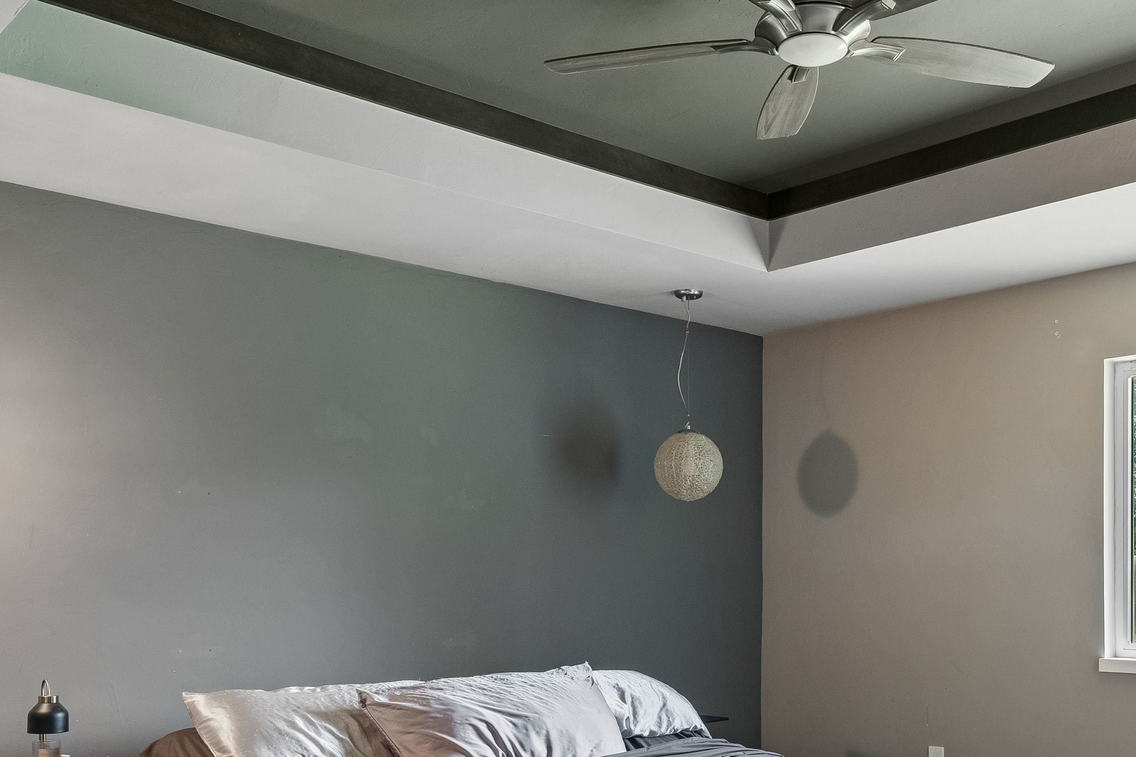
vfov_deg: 34.1
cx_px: 761
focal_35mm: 38
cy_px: 590
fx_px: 1199
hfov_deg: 49.8
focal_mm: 16
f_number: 8
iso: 800
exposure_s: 1/40
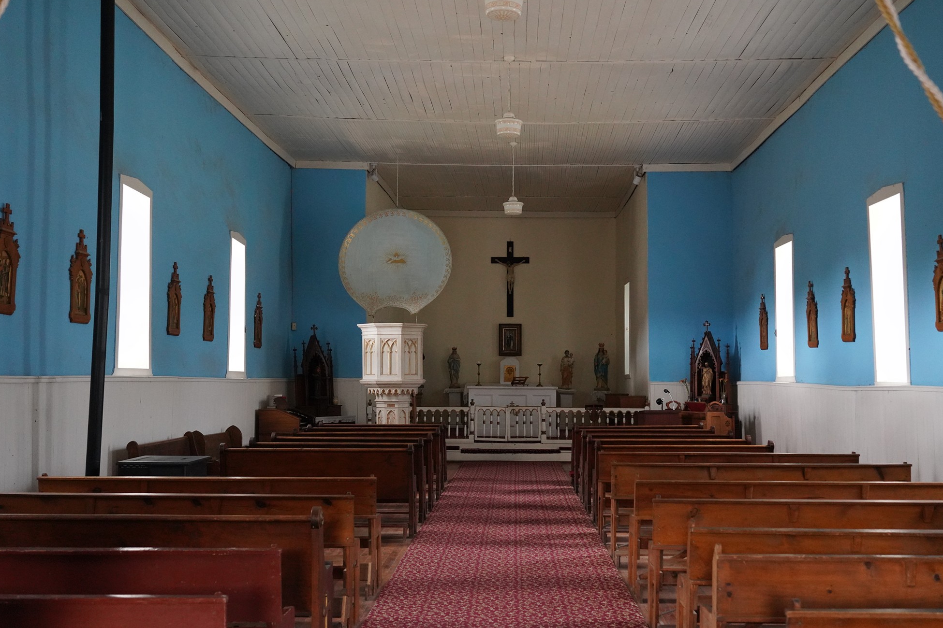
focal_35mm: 40
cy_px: 316
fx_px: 1048
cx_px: 480
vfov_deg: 33.4
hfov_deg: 48.5
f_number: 5
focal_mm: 39
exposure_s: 1/100
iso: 6400
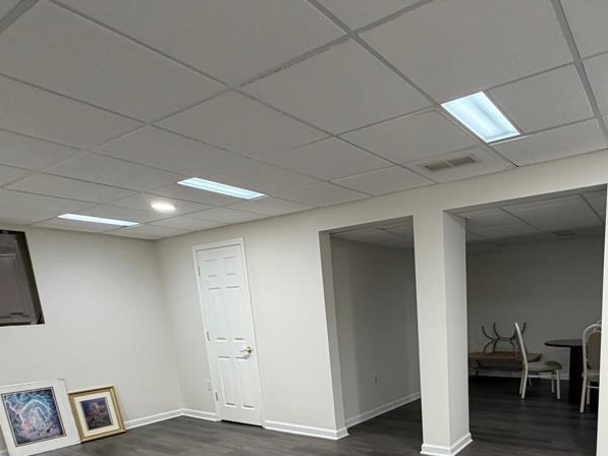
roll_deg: +2.5
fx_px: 422
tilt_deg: -10.2
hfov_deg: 68.5
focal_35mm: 24
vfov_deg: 51.9
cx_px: 430
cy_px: 387
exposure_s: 1/60
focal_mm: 2.22
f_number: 2.2
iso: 250
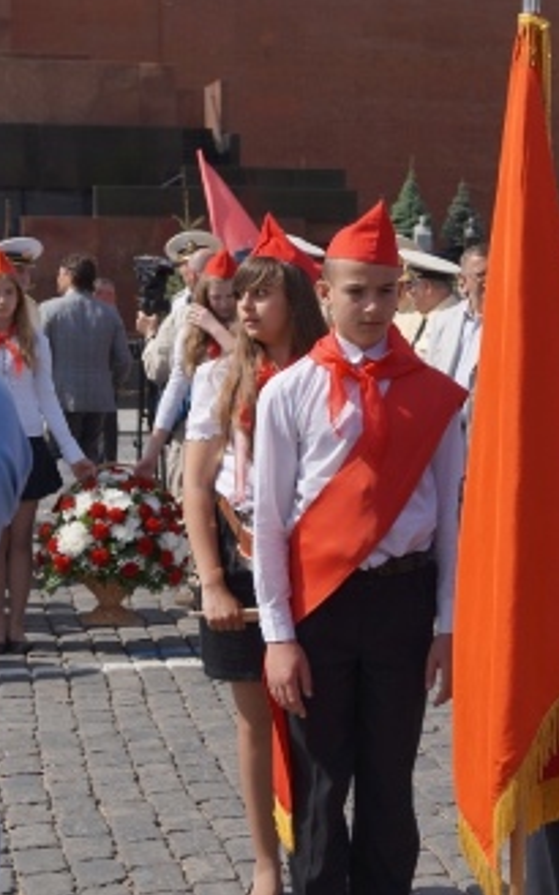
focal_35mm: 82
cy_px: 443
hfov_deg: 15.7
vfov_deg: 25.3
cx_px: 537
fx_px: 1993
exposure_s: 1/800
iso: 100
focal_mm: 35
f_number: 5.6
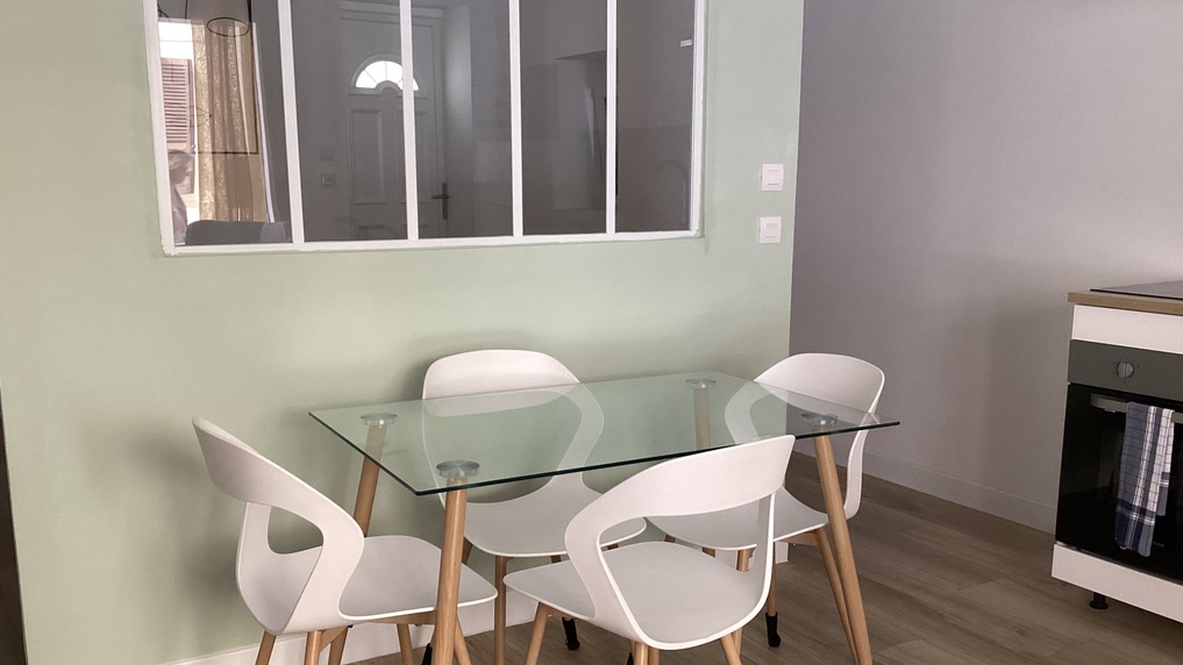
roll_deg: +0.1
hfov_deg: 58.0
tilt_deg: -11.1
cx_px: 590
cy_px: 385
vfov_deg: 34.6
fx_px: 1066
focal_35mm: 34
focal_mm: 3.3
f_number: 2.4
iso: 200
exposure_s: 1/60
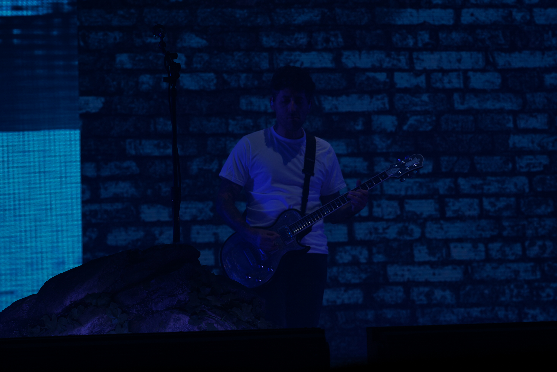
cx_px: 278
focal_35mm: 105
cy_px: 186
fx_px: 1624
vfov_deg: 13.0
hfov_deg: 19.5
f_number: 6.3
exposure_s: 1/320
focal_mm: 105
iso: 100
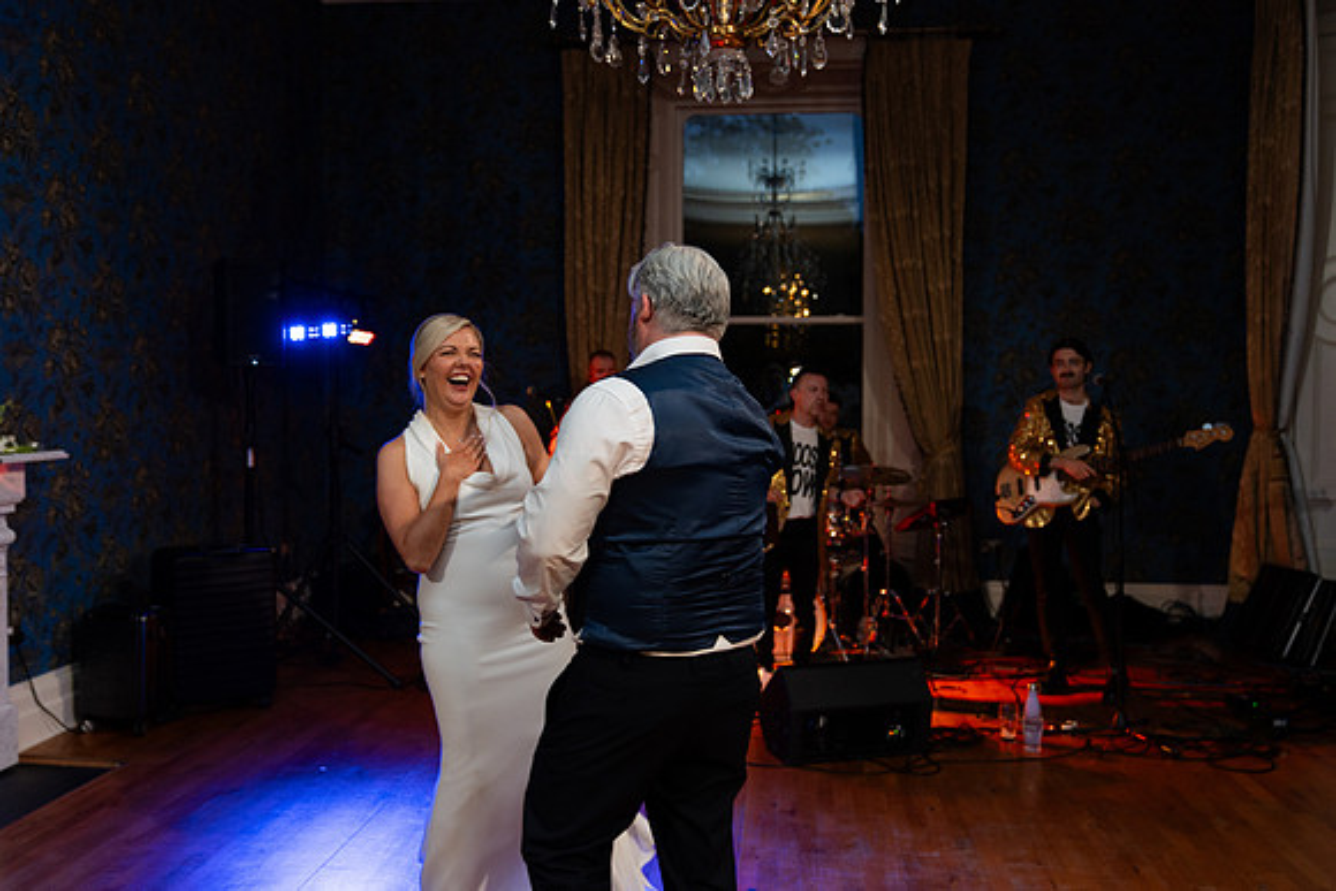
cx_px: 668
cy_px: 446
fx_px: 1225
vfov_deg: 40.0
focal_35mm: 33
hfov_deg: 57.2
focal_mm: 33
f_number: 2.8
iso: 1250
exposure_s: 1/160
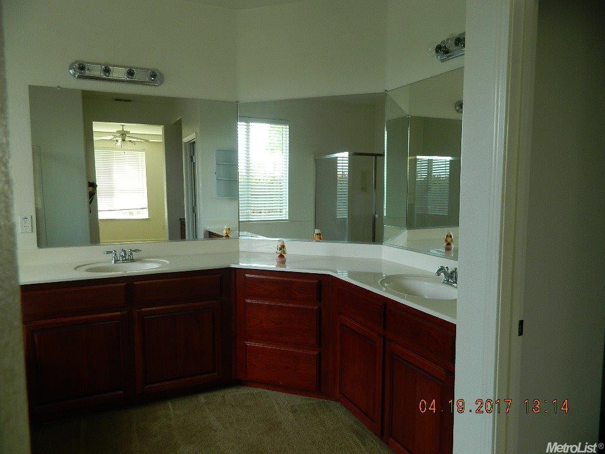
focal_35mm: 25
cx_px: 302
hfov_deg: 69.4
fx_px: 437
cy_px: 227
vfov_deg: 54.9
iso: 100
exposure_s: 1/30
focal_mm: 4.5
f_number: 3.1
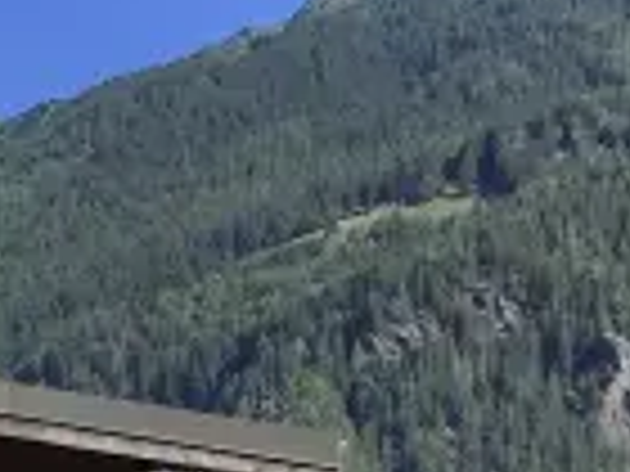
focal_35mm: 133
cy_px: 971
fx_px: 2421
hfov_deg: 13.6
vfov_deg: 10.2
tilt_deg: +1.0
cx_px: -410
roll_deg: +1.8
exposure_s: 1/734
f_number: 2.4
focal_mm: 3.3
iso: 25
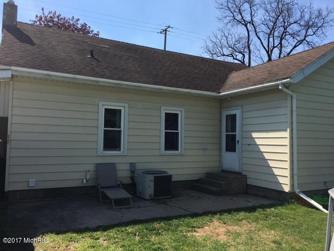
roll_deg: -1.8
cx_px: 167
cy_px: 126
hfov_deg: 61.7
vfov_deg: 48.2
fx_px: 280
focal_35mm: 29
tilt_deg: +4.7
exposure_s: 1/1350
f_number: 2.2
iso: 25
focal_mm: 4.15
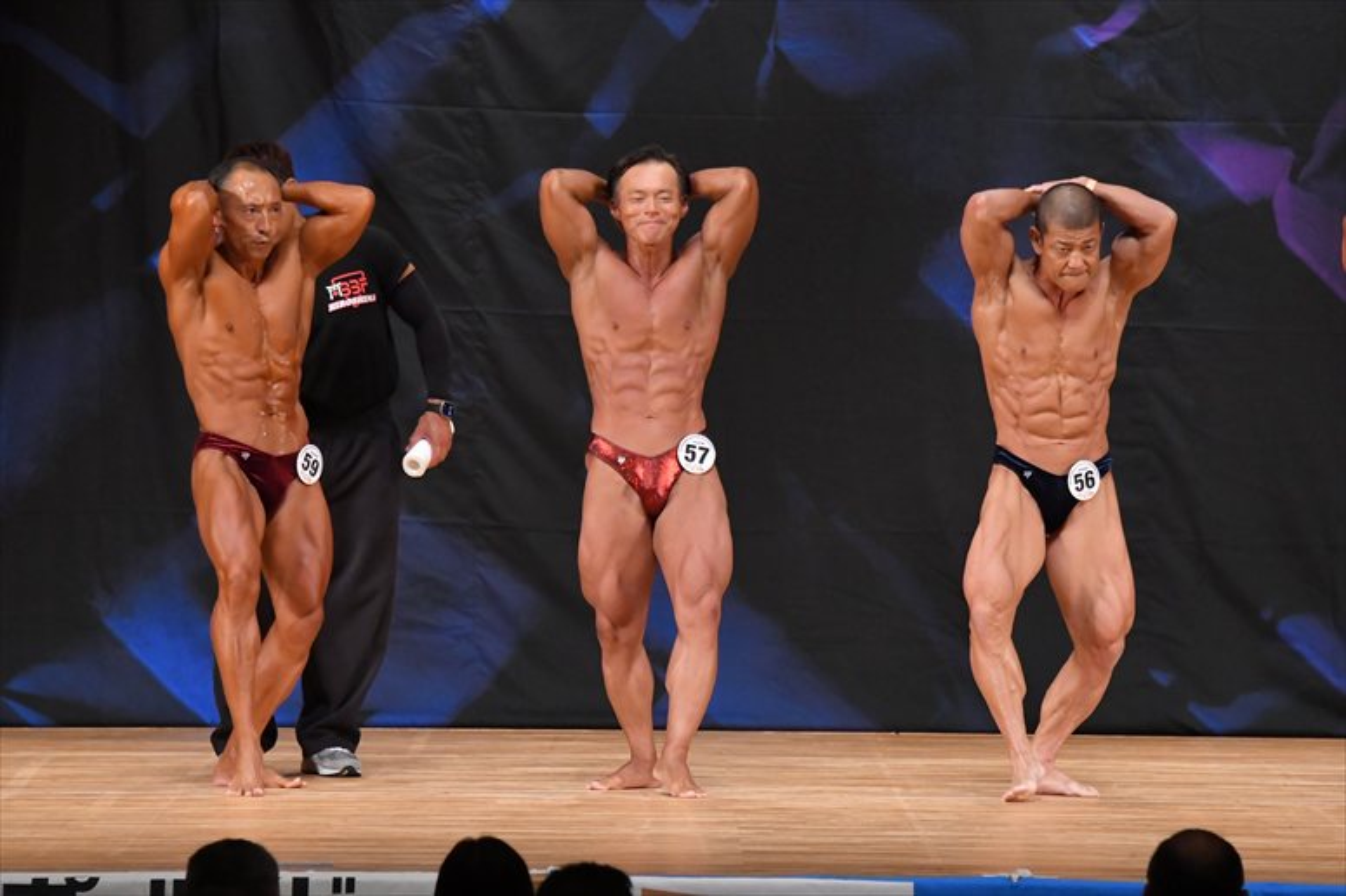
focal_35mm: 240
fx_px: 8969
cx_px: 673
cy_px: 448
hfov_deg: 8.6
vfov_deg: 5.7
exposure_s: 1/400
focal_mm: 160
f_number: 5.6
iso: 5000
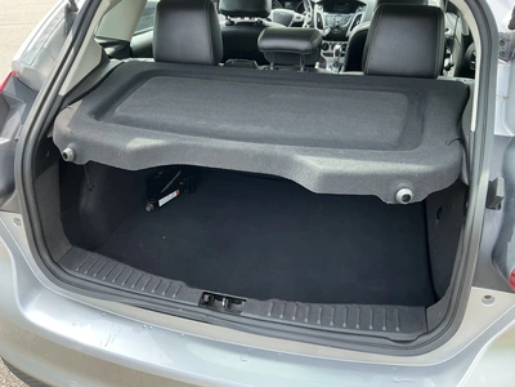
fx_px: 417
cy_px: 194
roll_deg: +2.9
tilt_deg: -31.0
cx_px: 258
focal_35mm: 28
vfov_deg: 49.7
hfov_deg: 63.4
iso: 25
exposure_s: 1/215
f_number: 1.8
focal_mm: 3
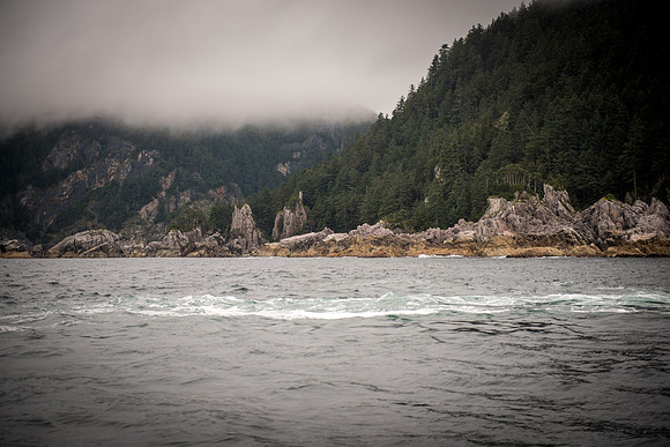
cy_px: 224
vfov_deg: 18.8
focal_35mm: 72
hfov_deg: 27.9
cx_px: 335
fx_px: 1348
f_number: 2.8
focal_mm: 70
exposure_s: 1/800
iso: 100
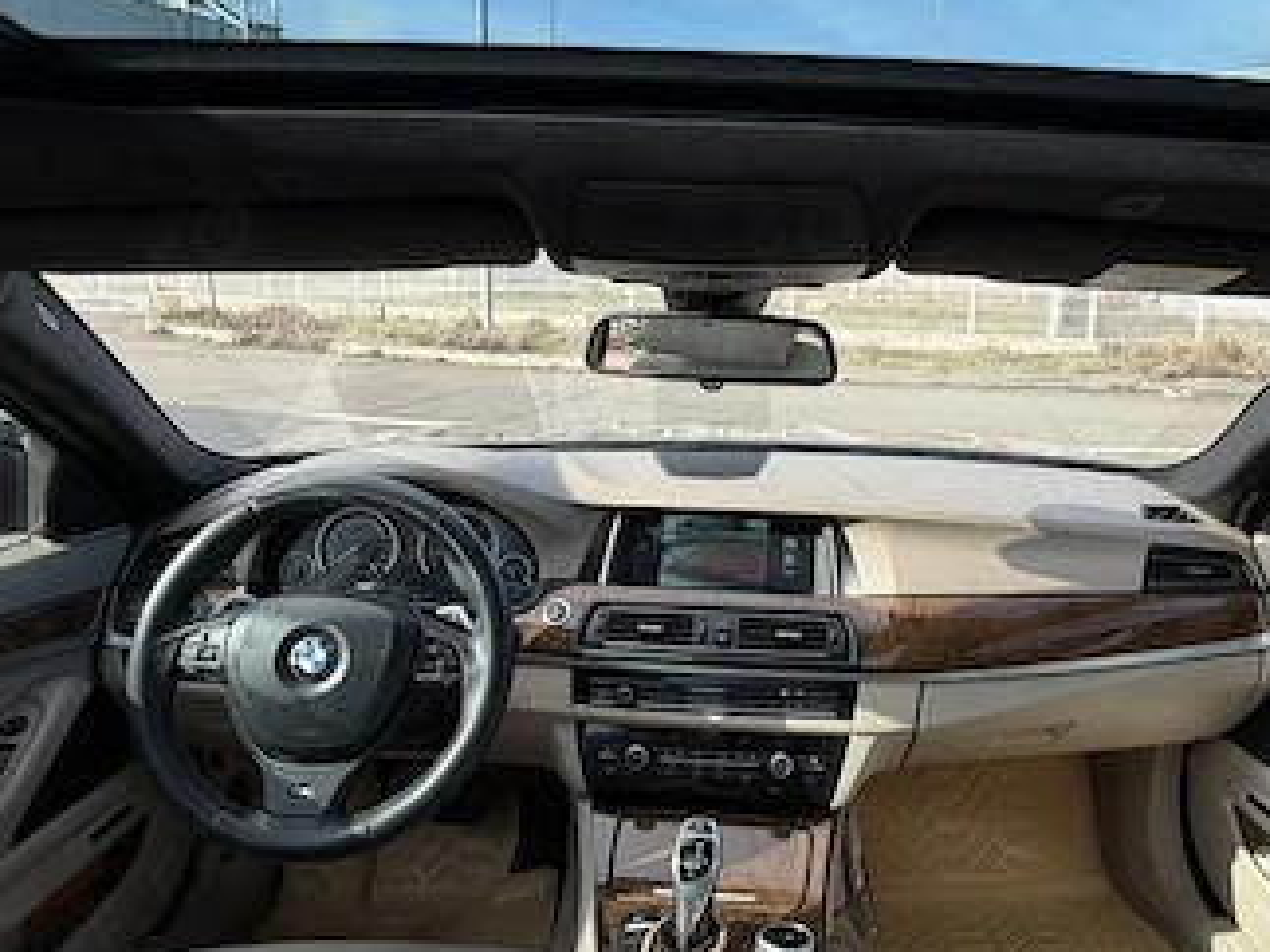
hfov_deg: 66.6
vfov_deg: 52.8
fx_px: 954
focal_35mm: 26
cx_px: 771
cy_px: 401
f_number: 2.2
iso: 64
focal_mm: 2.22
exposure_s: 1/502
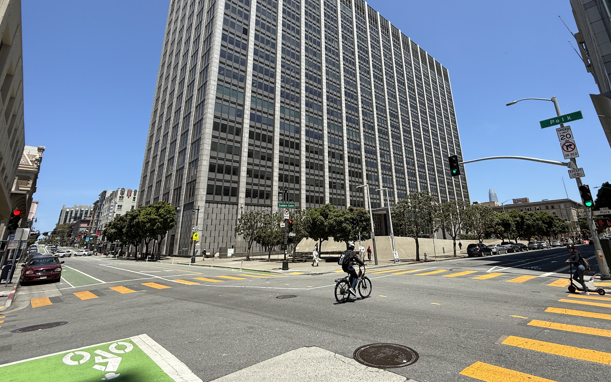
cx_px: 342
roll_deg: +3.4
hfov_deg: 90.7
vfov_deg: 64.4
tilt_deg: +17.0
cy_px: 151
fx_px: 300
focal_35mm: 18
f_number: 2.2
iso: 50
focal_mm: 2.22
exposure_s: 1/1464
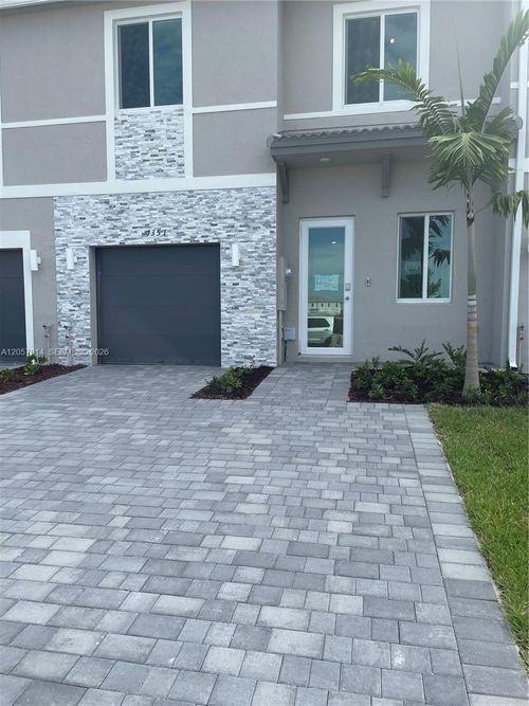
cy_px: 353
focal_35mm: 26
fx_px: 530
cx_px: 264
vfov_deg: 67.3
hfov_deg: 53.0
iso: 32
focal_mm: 4.2
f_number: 1.6
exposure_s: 1/2174
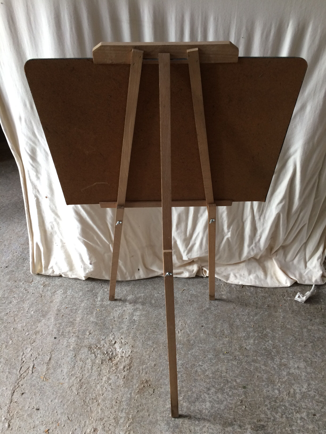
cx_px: 163
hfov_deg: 48.2
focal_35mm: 29
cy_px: 217
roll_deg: -1.2
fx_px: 364
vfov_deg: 61.7
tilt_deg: -37.0
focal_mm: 4.15
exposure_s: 1/33
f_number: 2.2
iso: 50
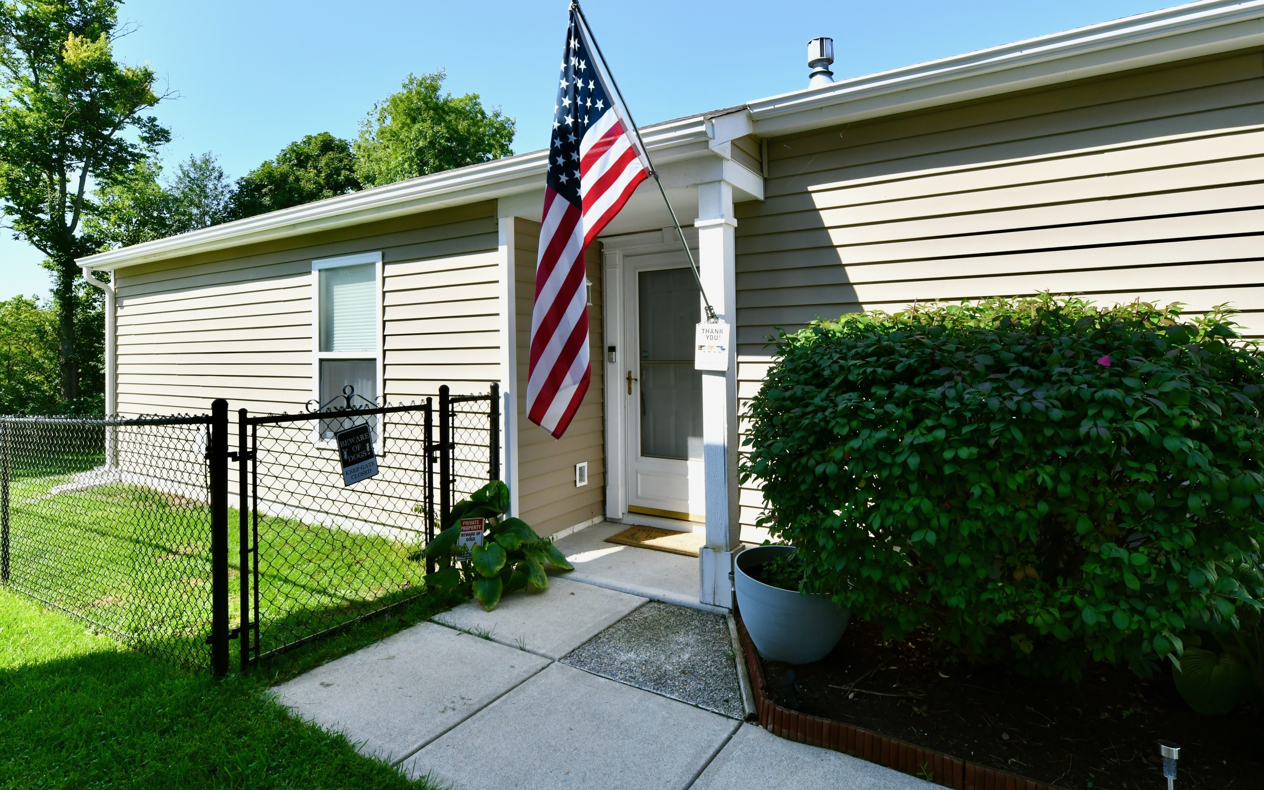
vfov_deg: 74.7
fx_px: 517
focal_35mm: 15
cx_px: 615
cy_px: 413
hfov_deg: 101.4
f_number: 11
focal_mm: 14
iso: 640
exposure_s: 1/500
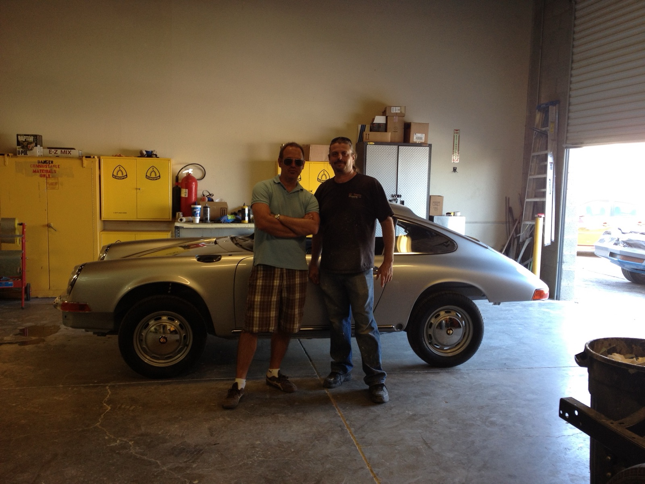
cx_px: 322
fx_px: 652
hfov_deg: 52.6
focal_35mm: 35
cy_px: 242
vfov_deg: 40.7
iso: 80
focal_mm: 4.28
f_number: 2.4
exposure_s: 1/40
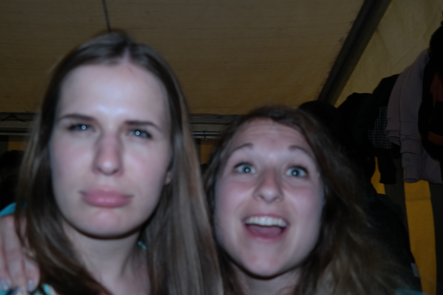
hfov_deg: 57.2
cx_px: 206
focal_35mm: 33
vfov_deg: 39.9
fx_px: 406
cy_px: 169
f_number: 4
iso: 400
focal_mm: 18
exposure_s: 1/40
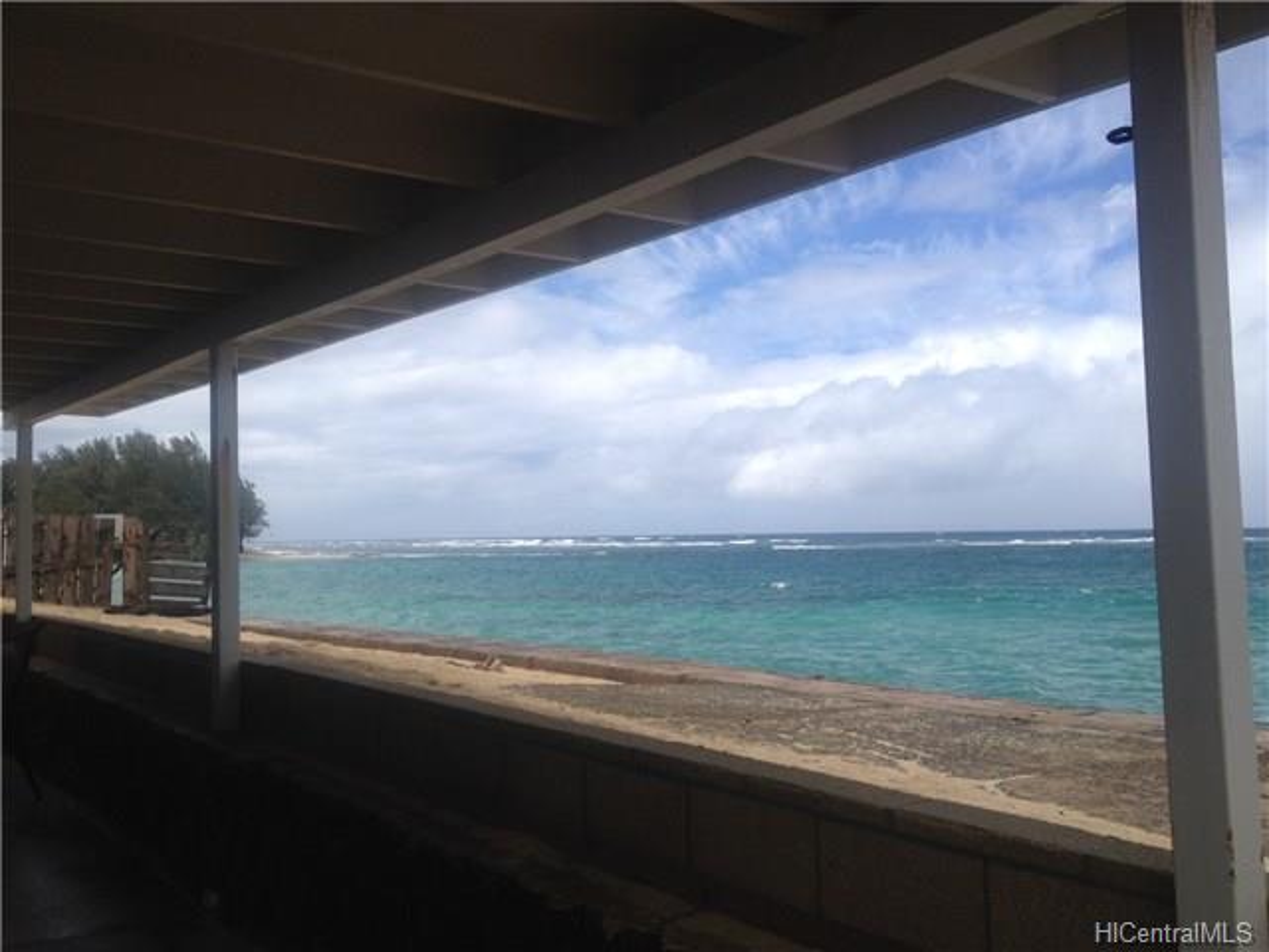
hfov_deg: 52.6
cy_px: 476
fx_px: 1283
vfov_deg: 40.7
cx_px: 634
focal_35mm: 35
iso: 50
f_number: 2.4
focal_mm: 4.28
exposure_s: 1/2404
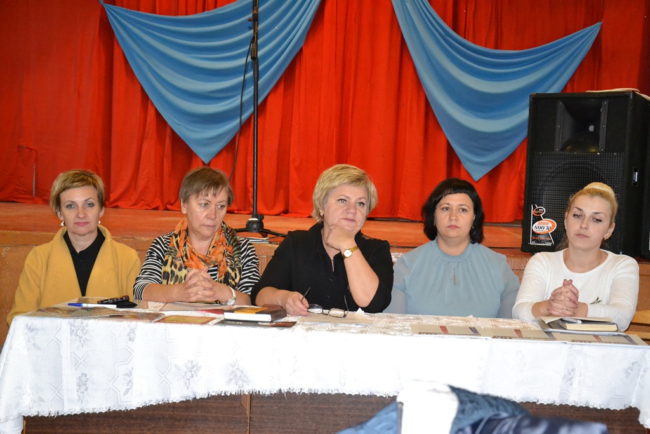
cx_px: 325
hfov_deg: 33.4
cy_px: 217
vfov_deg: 22.6
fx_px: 1083
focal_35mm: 60
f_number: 4.5
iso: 3200
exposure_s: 1/60
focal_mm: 40
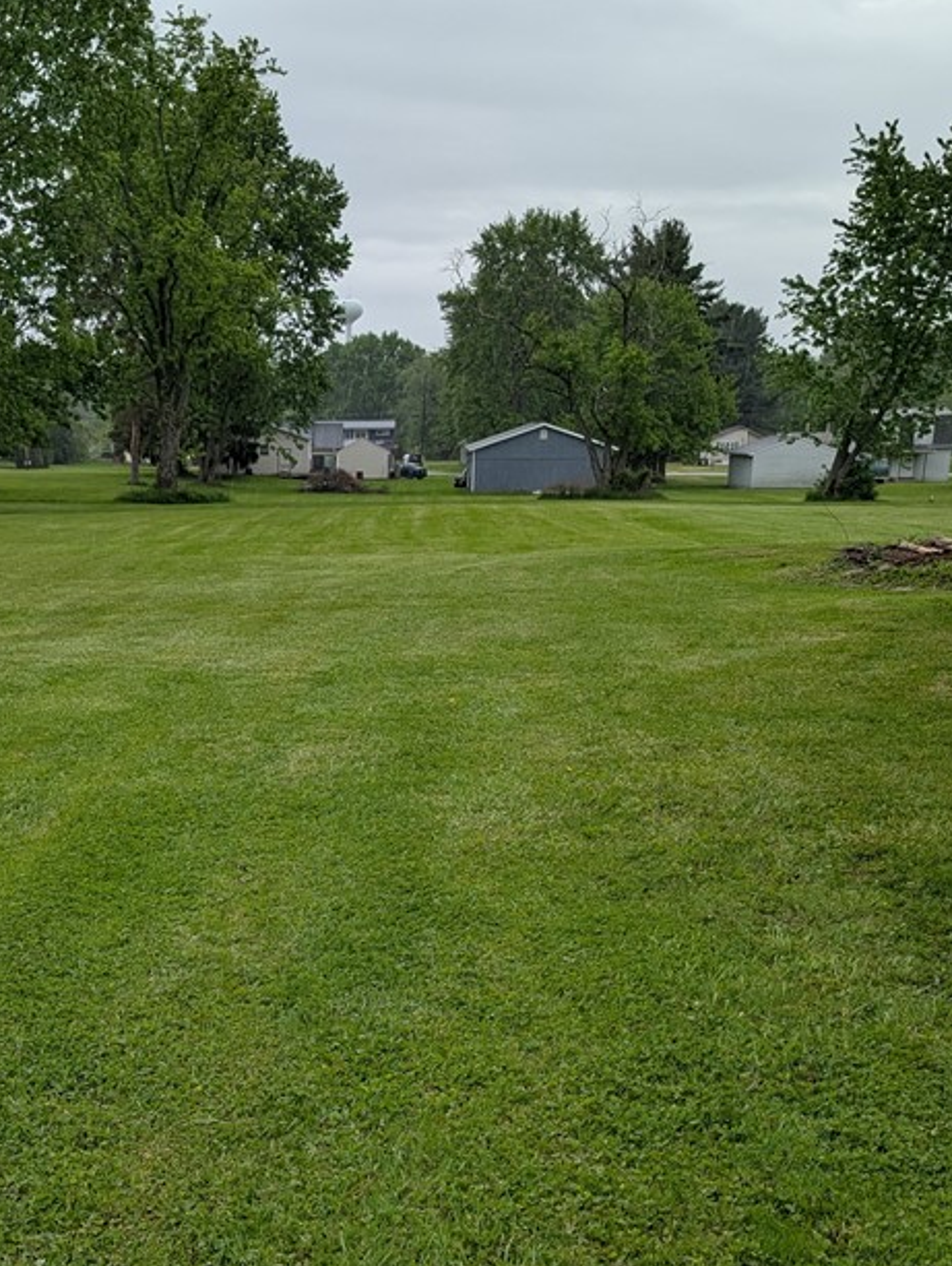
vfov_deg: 45.8
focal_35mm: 40
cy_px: 881
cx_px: 280
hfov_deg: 35.5
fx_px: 1464
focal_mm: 6.9
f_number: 1.68
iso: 22
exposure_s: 1/222
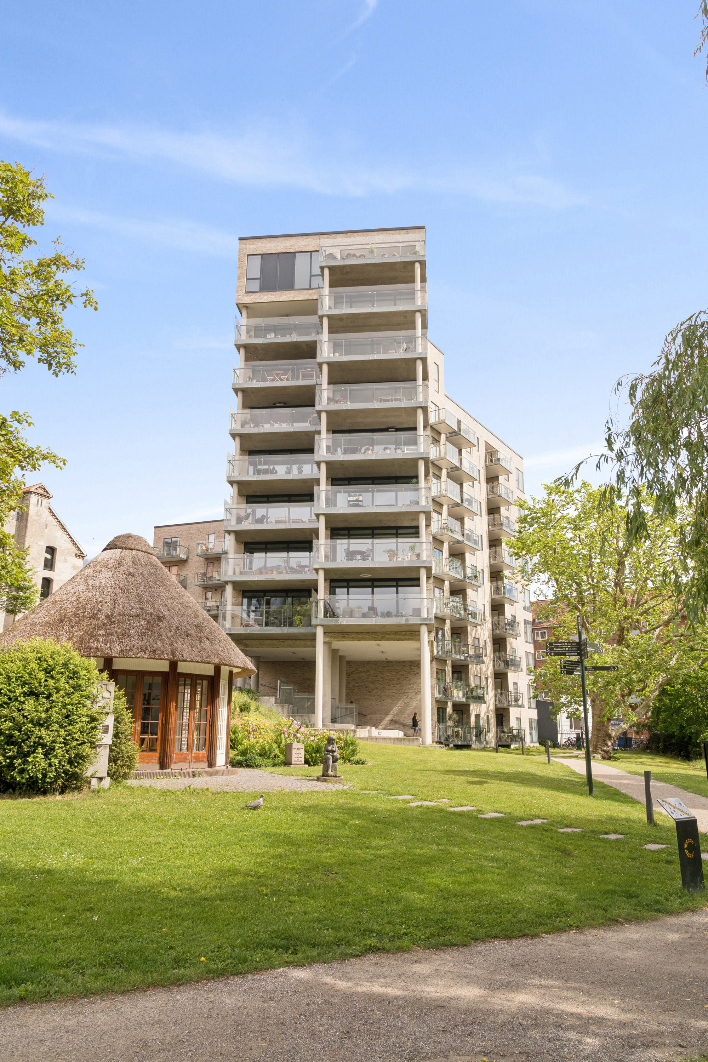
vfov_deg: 73.7
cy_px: 531
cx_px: 354
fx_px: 708
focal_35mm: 24
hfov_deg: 53.1
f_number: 8
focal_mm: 16
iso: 200
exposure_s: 1/400
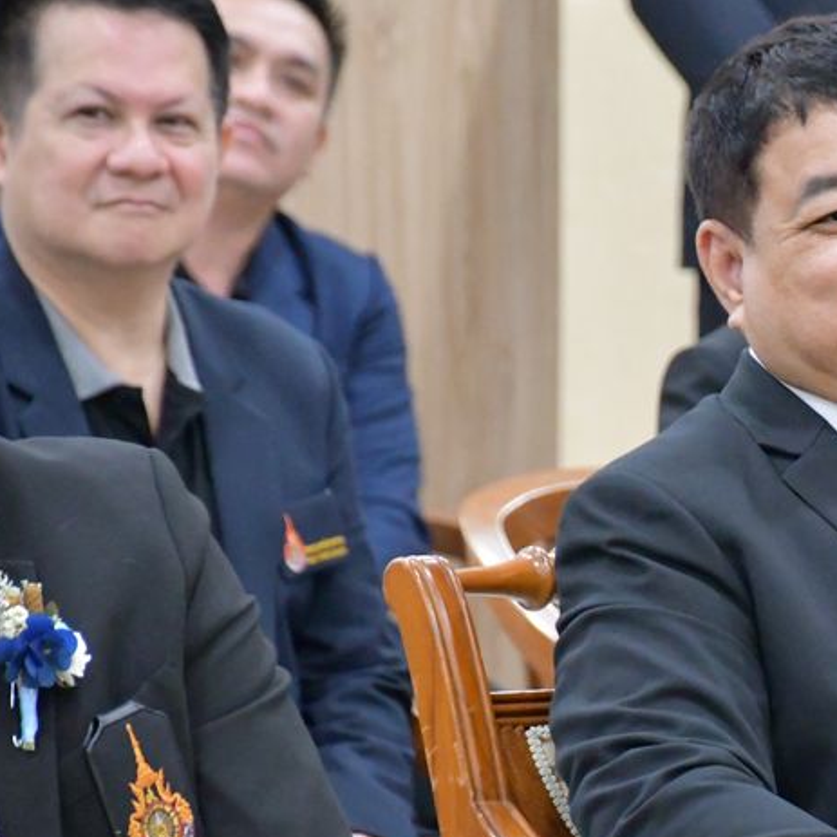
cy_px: 498
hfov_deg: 3.9
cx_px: 917
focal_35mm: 451
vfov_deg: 3.9
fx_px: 12338
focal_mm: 160
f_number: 6
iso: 12800
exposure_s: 1/160
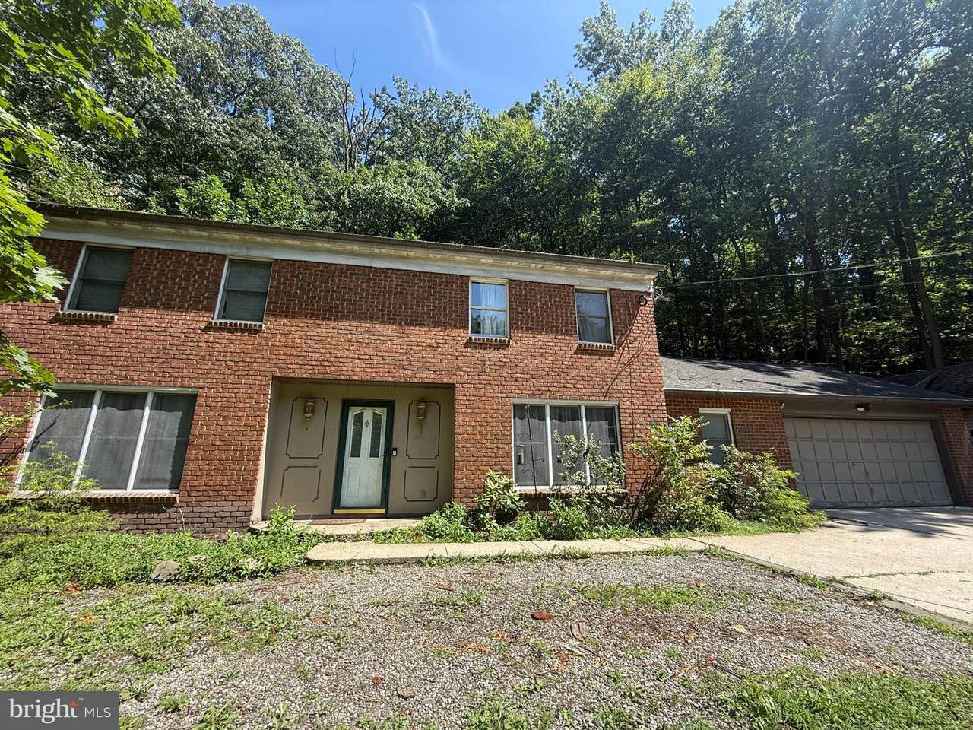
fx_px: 394
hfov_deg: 102.1
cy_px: 365
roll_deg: +0.1
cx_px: 486
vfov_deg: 85.7
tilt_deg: +15.1
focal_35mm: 14
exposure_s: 1/472
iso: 50
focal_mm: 2.22
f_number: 2.2
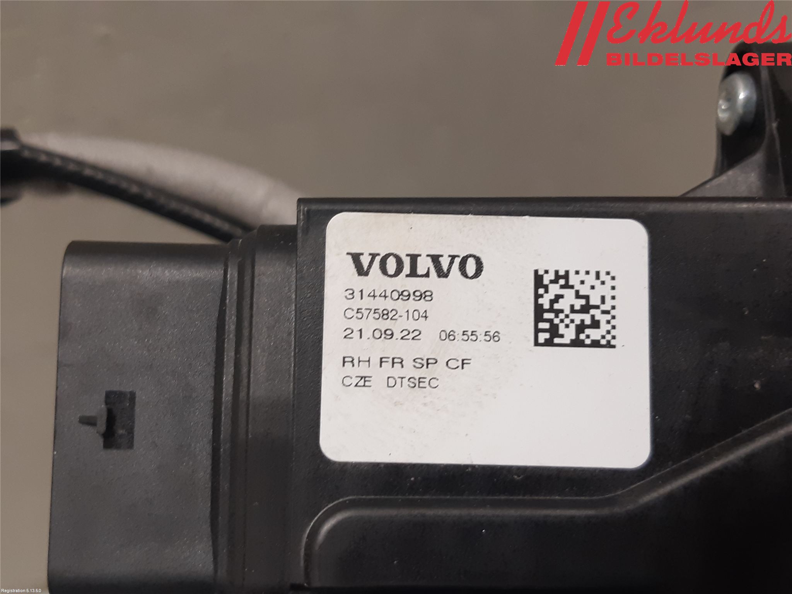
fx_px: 595
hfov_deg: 67.3
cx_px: 396
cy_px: 297
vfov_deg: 53.1
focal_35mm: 26
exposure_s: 1/50
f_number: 1.7
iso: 100
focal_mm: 3.93
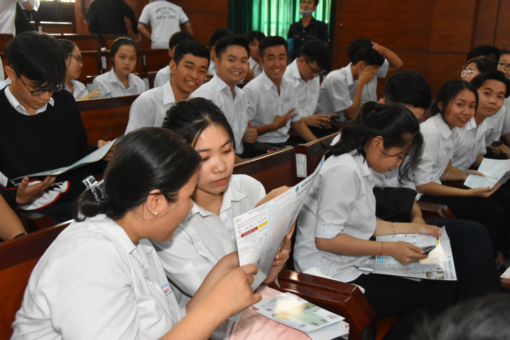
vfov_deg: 28.9
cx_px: 255
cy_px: 170
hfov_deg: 42.3
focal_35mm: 46
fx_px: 659
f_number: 4
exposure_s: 1/125
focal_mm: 31
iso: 3200
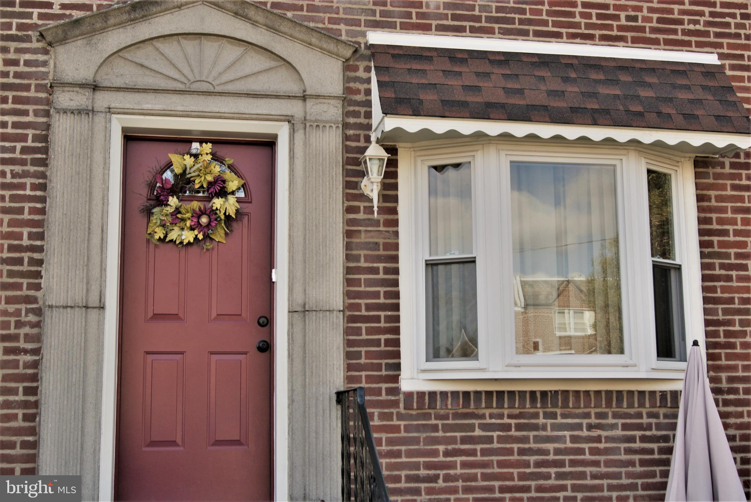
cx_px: 376
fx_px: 940
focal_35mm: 45
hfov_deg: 43.6
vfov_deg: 29.9
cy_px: 251
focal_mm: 30
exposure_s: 1/80
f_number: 9
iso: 100
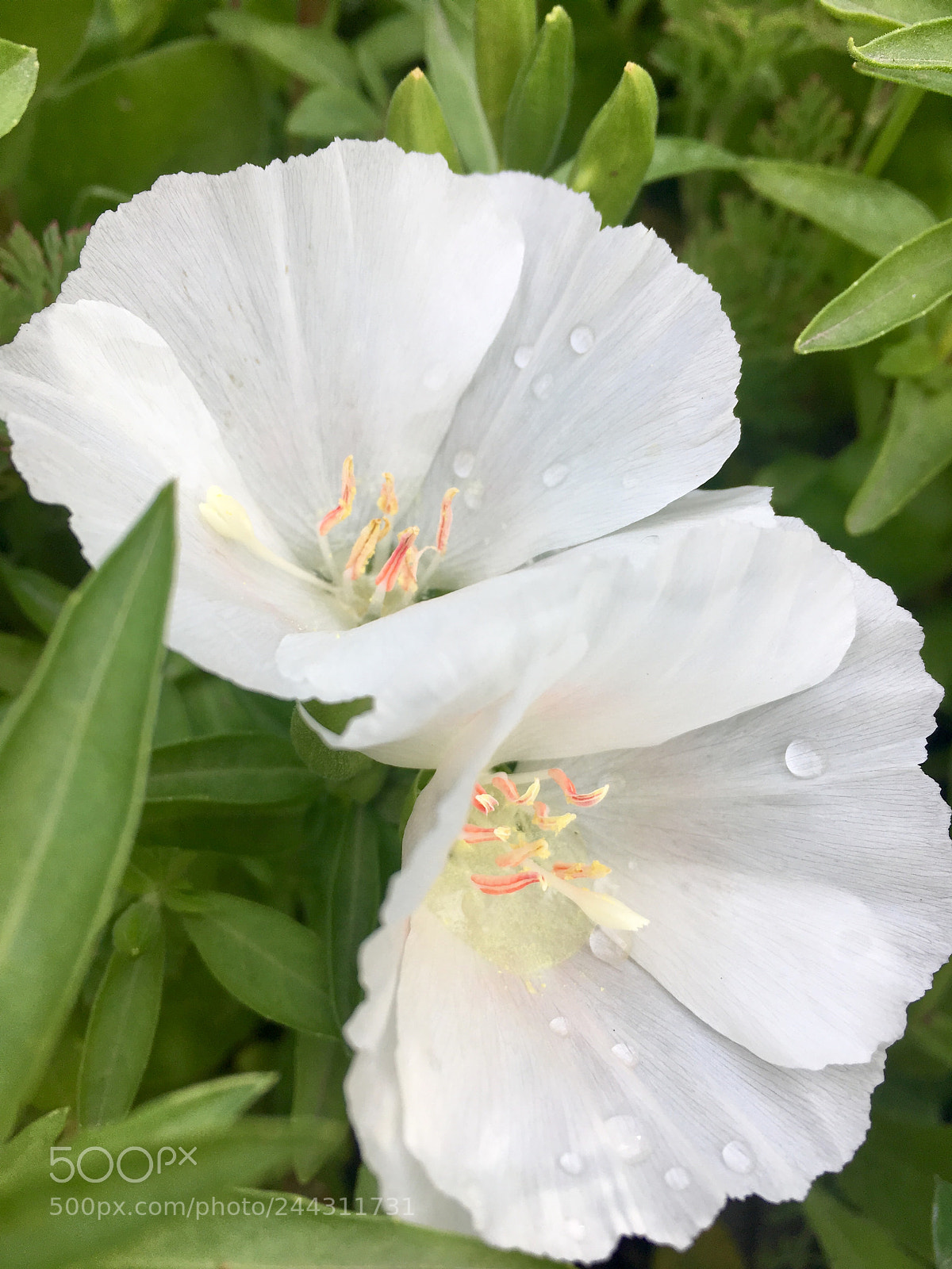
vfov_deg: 61.7
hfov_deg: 48.2
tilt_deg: -59.7
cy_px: 634
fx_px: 1063
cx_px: 476
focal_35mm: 29
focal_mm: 4.15
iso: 25
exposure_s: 1/260
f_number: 2.2
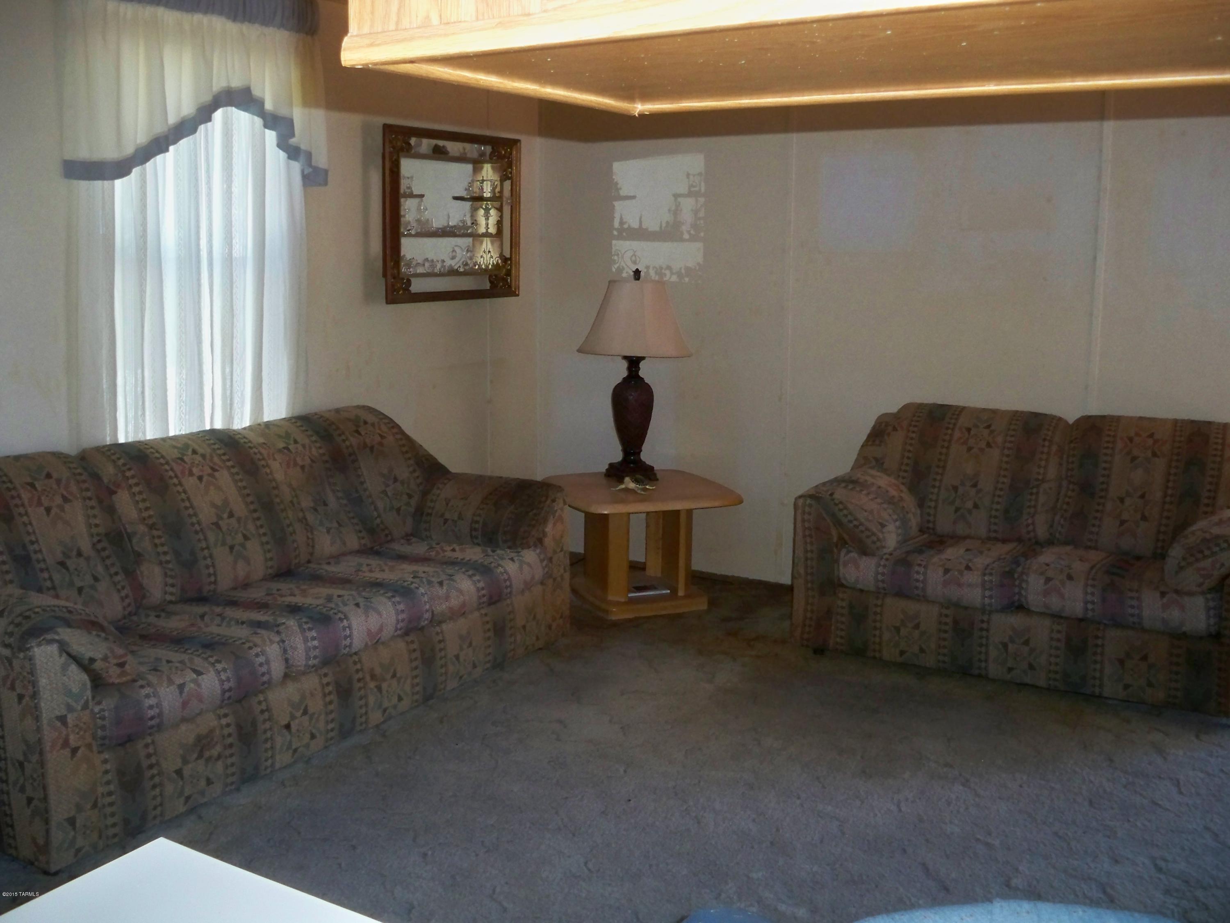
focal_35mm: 35
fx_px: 1244
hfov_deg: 52.6
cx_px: 615
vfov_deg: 40.7
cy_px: 462
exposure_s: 1/60
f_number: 3.1
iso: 320
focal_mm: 6.3
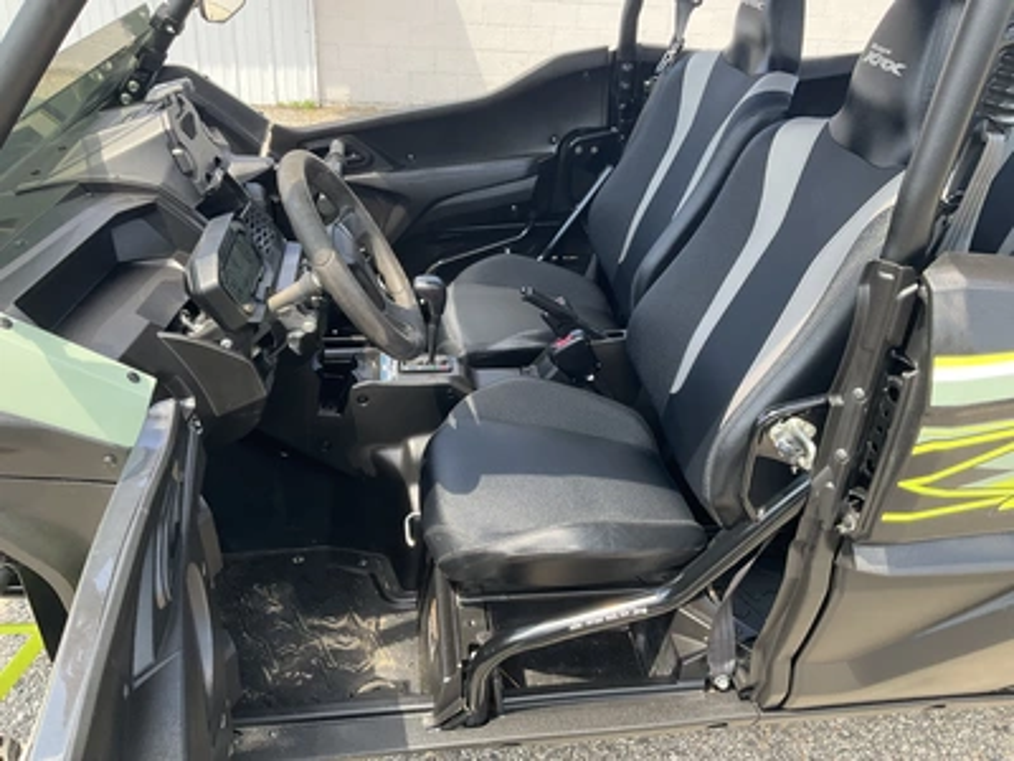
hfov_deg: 61.7
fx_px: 849
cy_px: 380
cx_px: 507
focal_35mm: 29
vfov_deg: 48.2
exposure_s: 1/163
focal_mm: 3
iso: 32
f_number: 1.8
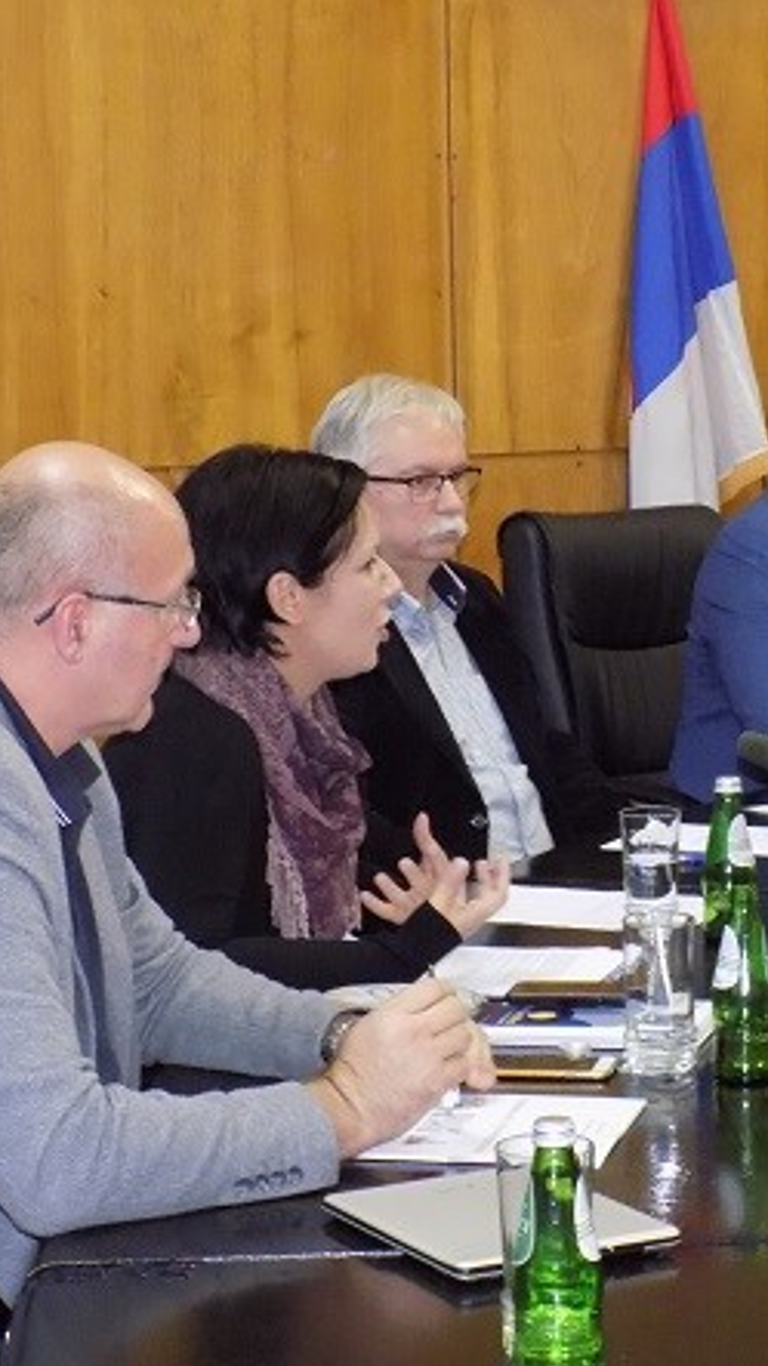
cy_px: 678
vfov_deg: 24.5
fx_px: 3151
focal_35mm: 87
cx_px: 595
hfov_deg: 13.8
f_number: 4
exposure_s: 1/30
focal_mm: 10.5
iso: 640
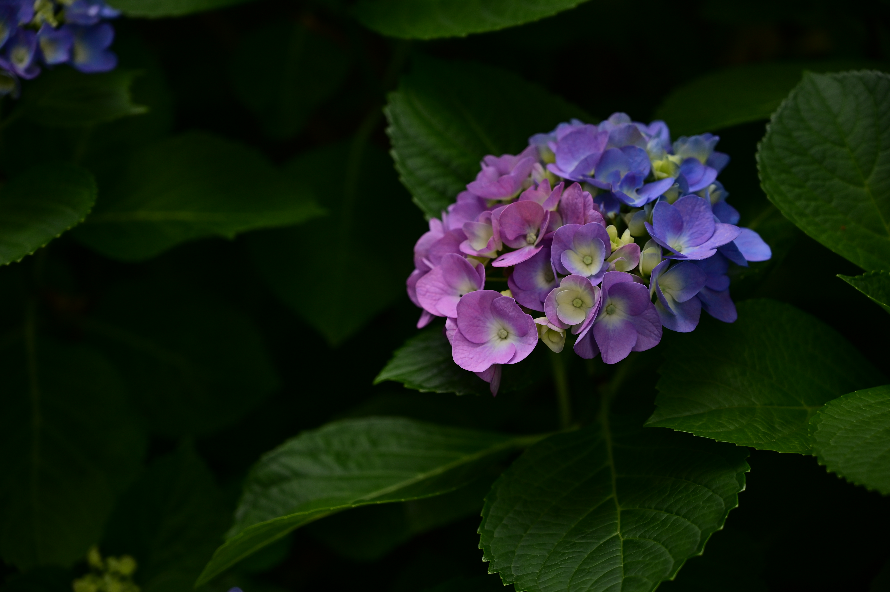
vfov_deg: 19.4
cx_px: 445
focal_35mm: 70
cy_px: 296
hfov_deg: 28.9
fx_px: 1729
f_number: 4
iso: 200
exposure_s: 1/640
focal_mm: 70
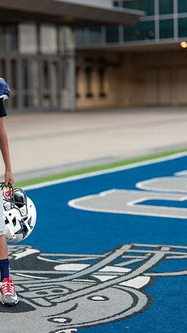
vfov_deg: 23.4
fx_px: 803
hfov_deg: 13.0
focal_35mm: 91
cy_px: 156
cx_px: -26
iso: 250
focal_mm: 50
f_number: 1.2
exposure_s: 1/400
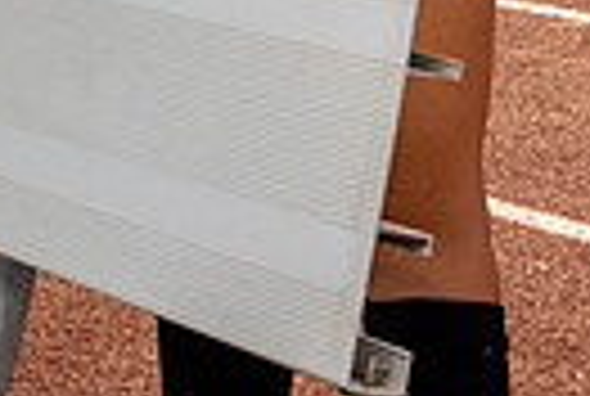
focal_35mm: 137
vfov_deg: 9.0
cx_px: 329
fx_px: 2250
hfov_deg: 14.9
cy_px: -590
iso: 500
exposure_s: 1/250
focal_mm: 40
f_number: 11
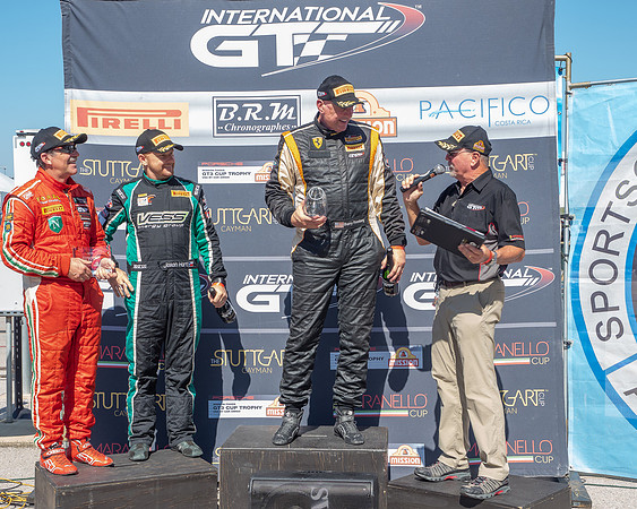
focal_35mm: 52
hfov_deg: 35.9
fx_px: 982
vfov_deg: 29.1
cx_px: 346
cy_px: 267
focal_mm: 23
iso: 64
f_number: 6.3
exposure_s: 1/125
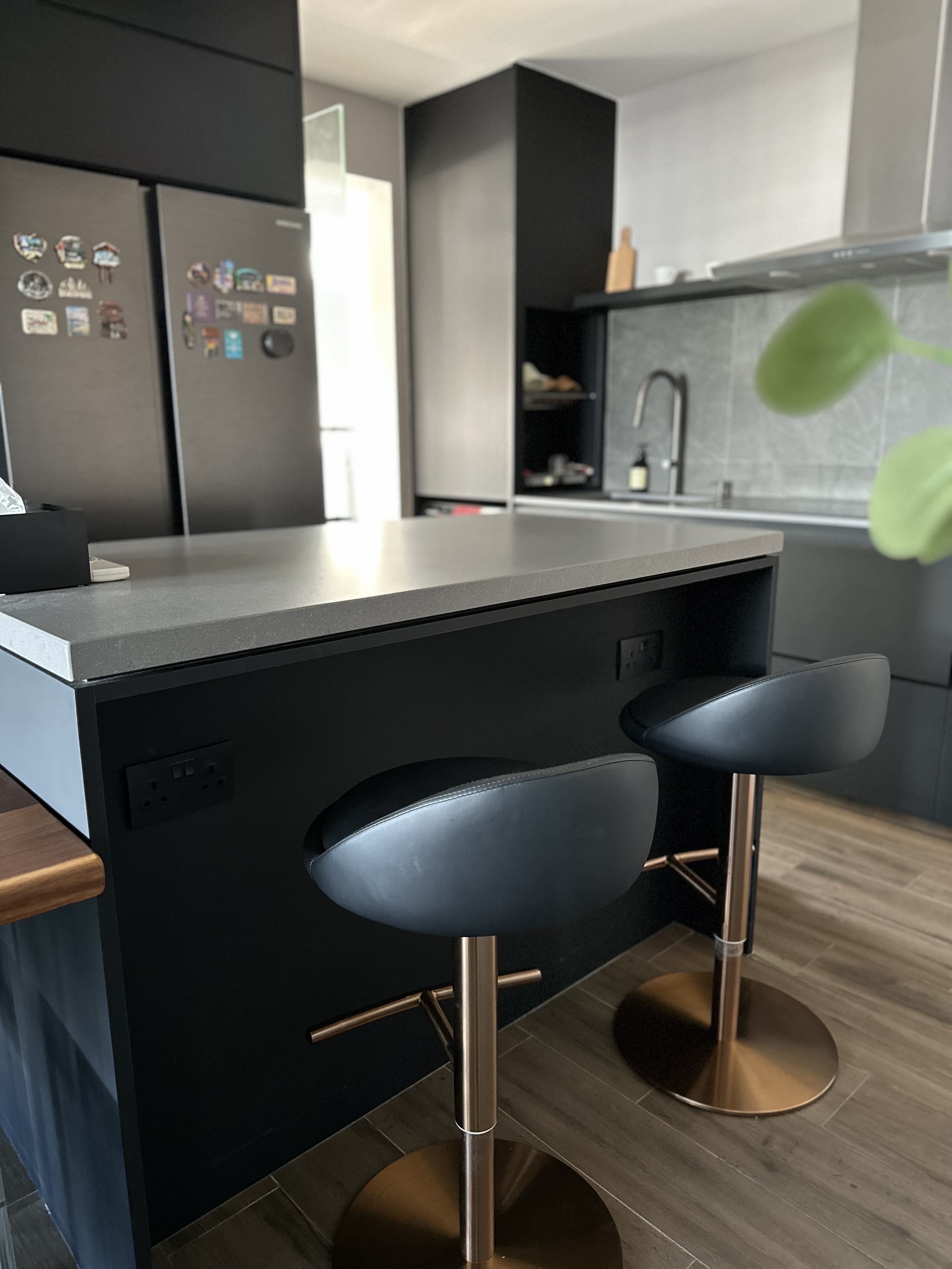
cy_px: 634
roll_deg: -0.1
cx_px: 476
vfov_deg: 71.6
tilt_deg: -12.4
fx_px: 880
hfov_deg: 56.8
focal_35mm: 24
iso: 1000
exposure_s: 1/42
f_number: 1.78
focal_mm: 6.86
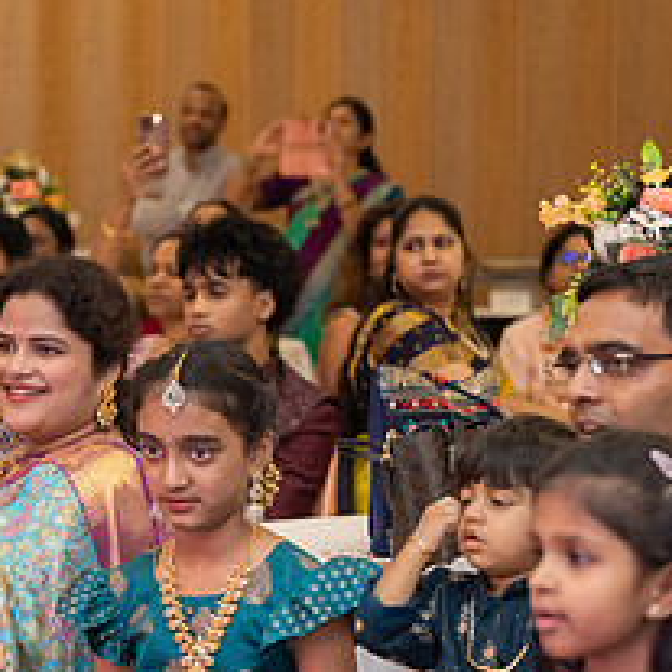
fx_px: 3909
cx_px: -26
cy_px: 541
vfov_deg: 9.8
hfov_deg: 9.7
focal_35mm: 178
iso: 1000
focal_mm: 73
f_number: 3.5
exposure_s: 1/160
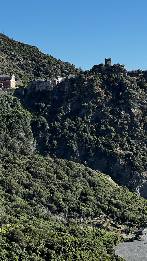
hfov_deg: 10.6
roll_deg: +0.8
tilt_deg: -0.6
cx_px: 149
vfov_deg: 18.9
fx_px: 783
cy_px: 129
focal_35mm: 113
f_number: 2.8
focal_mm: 9
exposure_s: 1/612
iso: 32
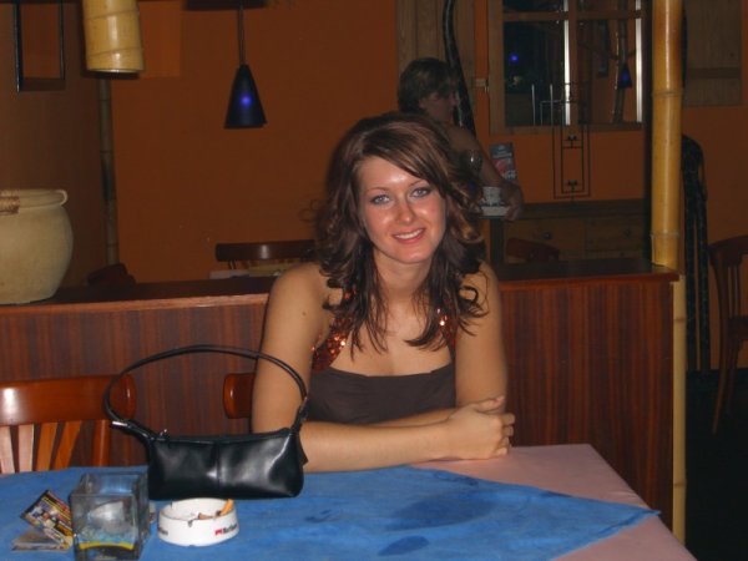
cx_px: 374
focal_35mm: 68
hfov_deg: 28.6
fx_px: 1469
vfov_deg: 21.6
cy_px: 280
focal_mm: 14.2
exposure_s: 1/60
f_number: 4
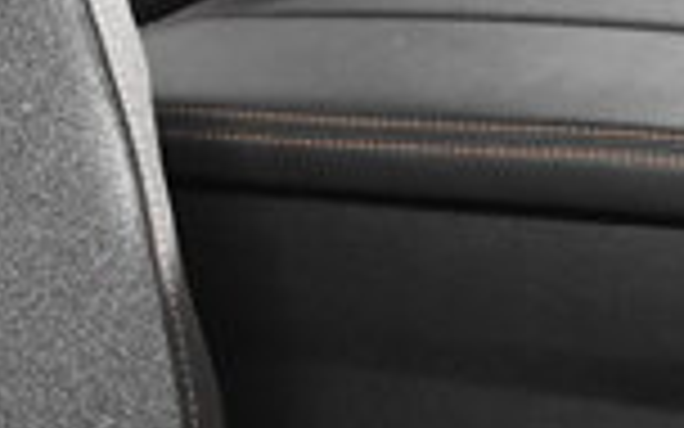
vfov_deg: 6.3
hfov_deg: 10.2
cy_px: -16
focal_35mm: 206
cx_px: 454
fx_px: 3840
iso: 4000
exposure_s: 1/30
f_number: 2.8
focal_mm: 20
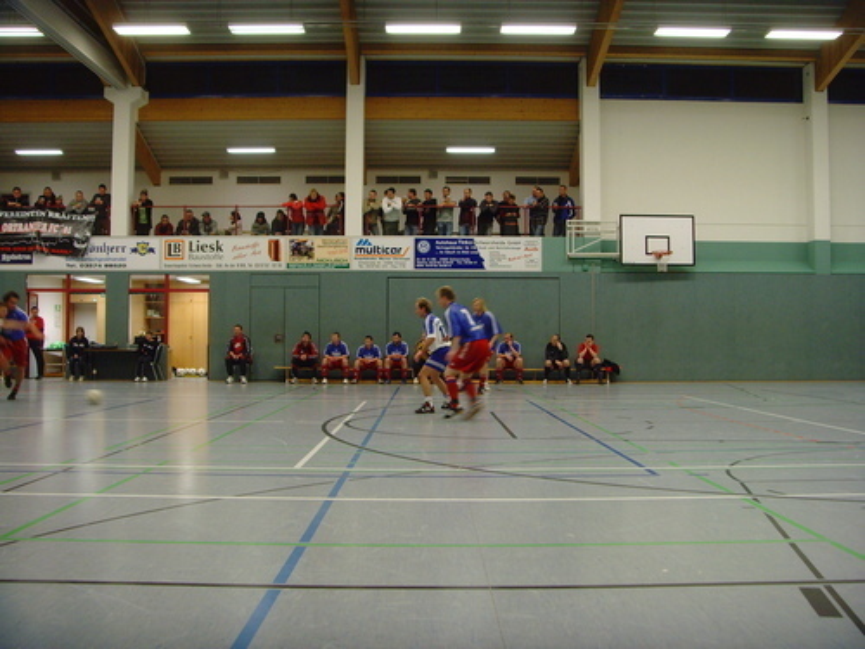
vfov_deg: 36.8
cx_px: 432
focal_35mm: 39
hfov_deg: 47.9
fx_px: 975
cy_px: 324
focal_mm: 6.6
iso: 200
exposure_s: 1/20
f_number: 3.5
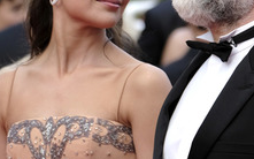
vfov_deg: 2.7
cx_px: 227
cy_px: 35
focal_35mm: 494
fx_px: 3419
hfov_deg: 4.3
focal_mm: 158.8
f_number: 4.8
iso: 1000
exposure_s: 1/500
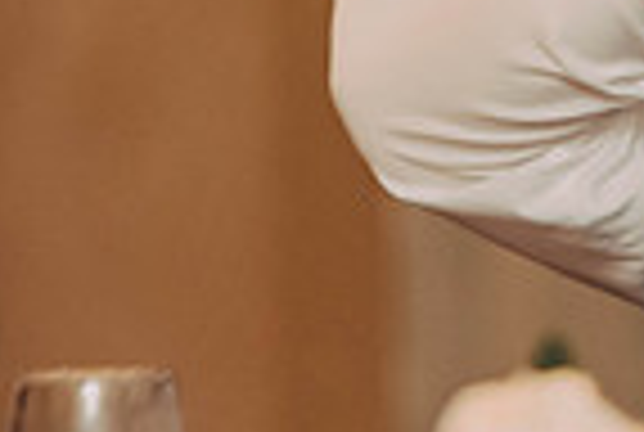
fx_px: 22067
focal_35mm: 1231
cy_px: 114
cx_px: 951
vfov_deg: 1.1
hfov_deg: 1.7
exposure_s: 1/60
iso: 800
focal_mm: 200
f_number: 2.8
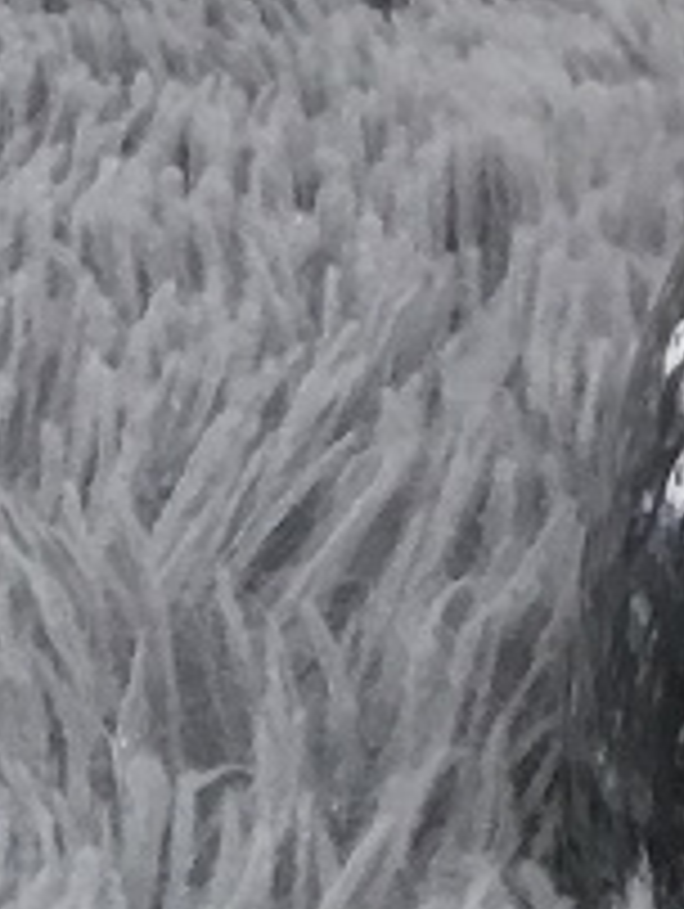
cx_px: 1616
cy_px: -94
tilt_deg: -14.3
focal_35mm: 184
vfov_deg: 10.6
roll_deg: +2.0
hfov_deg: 7.6
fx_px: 4838
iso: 80
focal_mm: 3.3
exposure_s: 1/33
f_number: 2.4
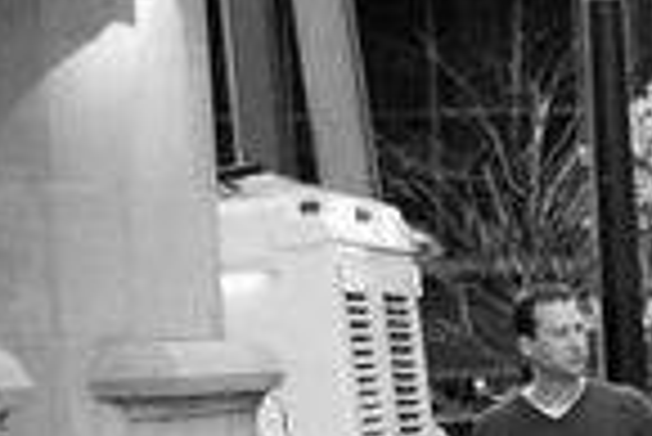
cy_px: 1016
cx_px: 1322
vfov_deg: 5.1
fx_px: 4732
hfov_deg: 7.6
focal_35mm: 261
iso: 800
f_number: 4.2
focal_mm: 26
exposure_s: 1/400
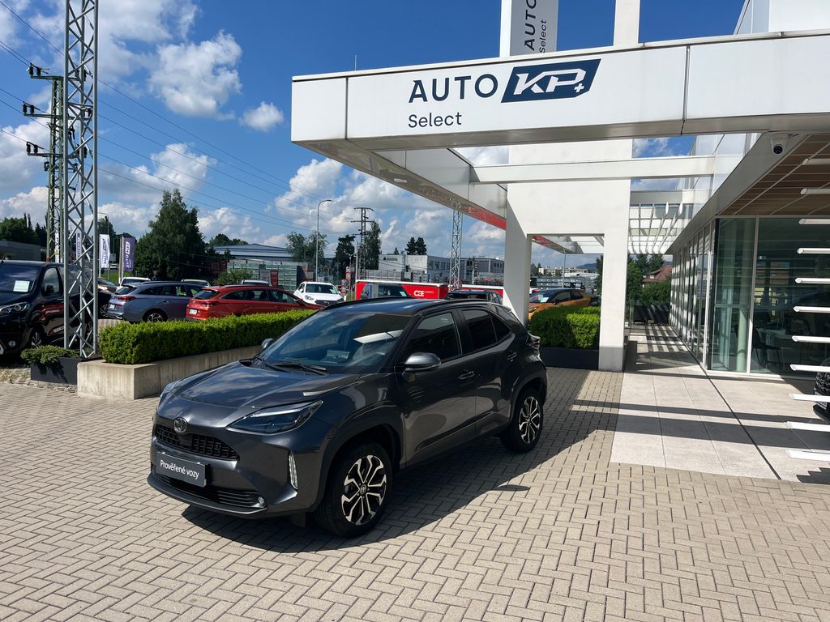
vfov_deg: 53.1
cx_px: 415
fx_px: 623
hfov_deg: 67.3
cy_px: 311
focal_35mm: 26
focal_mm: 5.1
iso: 50
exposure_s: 1/6173
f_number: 1.6
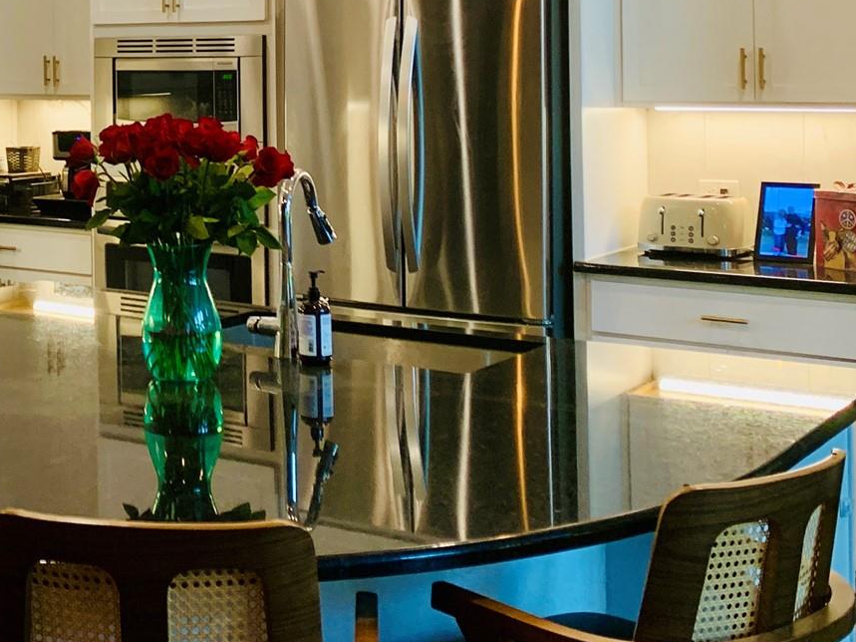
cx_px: 33
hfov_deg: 29.5
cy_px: 83
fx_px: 1533
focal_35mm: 62
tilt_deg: +0.0
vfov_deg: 23.1
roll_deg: +0.6
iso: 125
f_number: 1.8
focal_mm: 4.25
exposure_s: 1/60
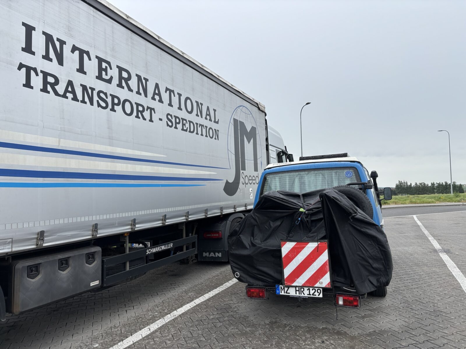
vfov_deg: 53.1
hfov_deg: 67.3
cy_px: 174
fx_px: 350
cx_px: 233
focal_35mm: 26
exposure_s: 1/961
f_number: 1.6
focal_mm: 5.96
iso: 50
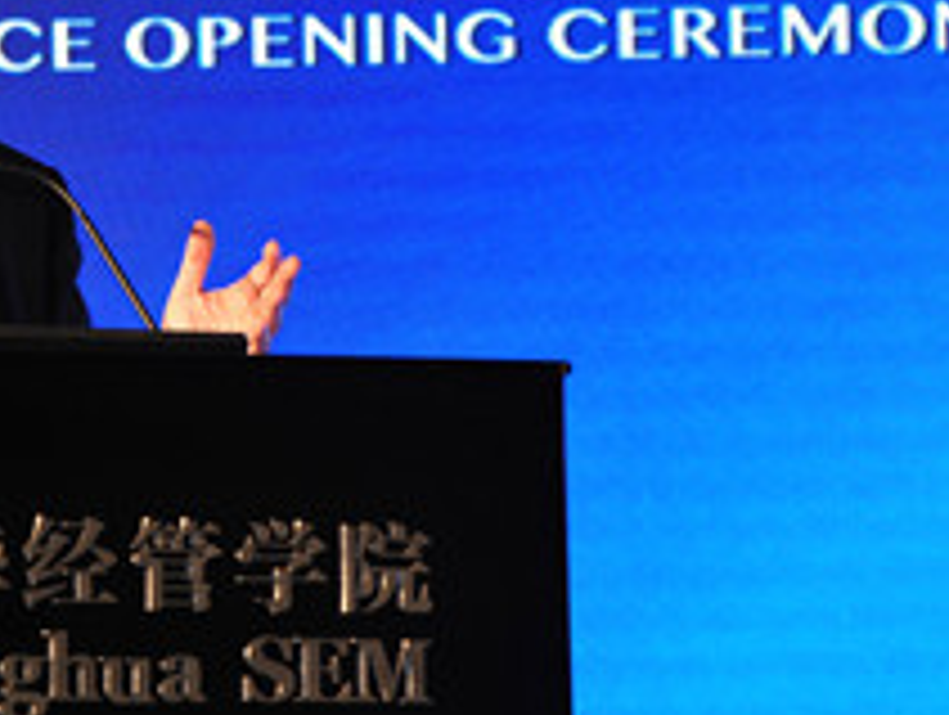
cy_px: 270
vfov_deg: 7.7
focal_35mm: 193
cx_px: 40
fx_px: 5300
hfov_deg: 10.2
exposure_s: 1/125
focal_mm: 85
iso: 1250
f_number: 4
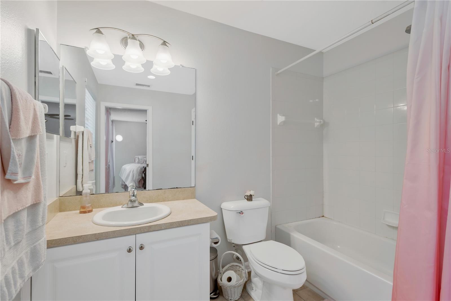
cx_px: 226
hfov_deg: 93.3
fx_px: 213
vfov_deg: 70.5
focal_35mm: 17
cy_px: 150
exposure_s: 1/60
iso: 400
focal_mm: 17
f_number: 5.6
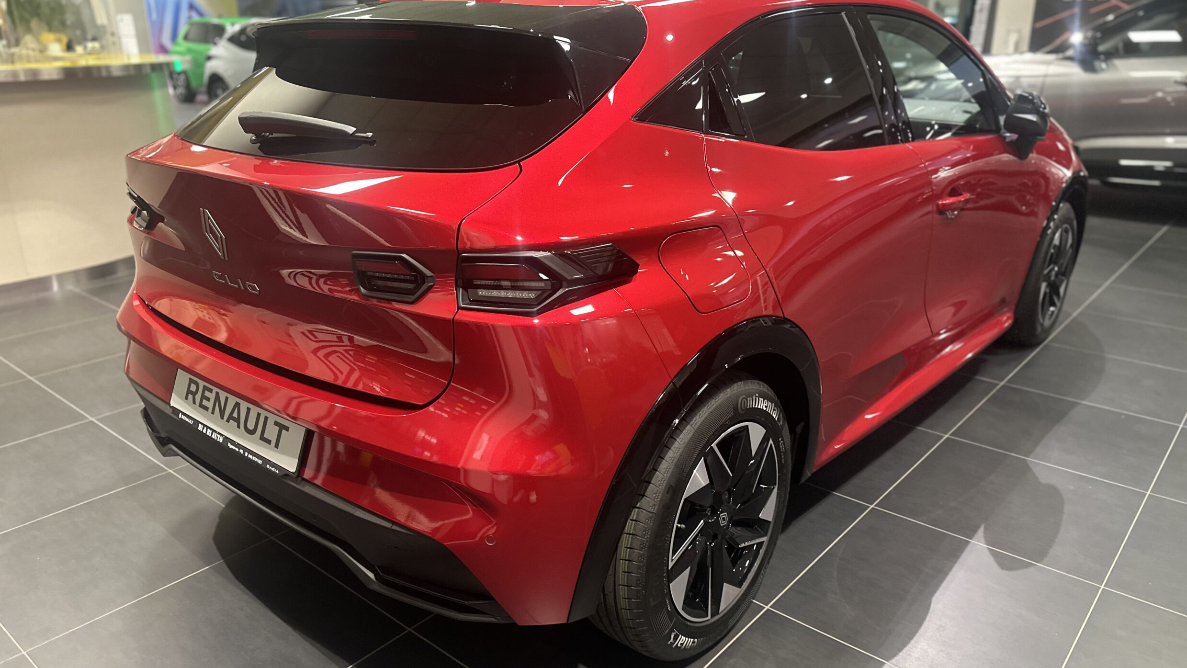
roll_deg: +0.5
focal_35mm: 27
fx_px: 850
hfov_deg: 69.8
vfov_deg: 42.9
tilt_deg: -18.8
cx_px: 610
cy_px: 332
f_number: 1.78
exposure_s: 1/60
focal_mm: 6.86
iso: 500
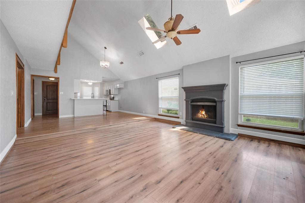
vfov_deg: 85.5
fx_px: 110
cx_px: 152
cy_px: 102
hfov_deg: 108.3
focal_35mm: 13
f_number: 9
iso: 640
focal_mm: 13
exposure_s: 1/25
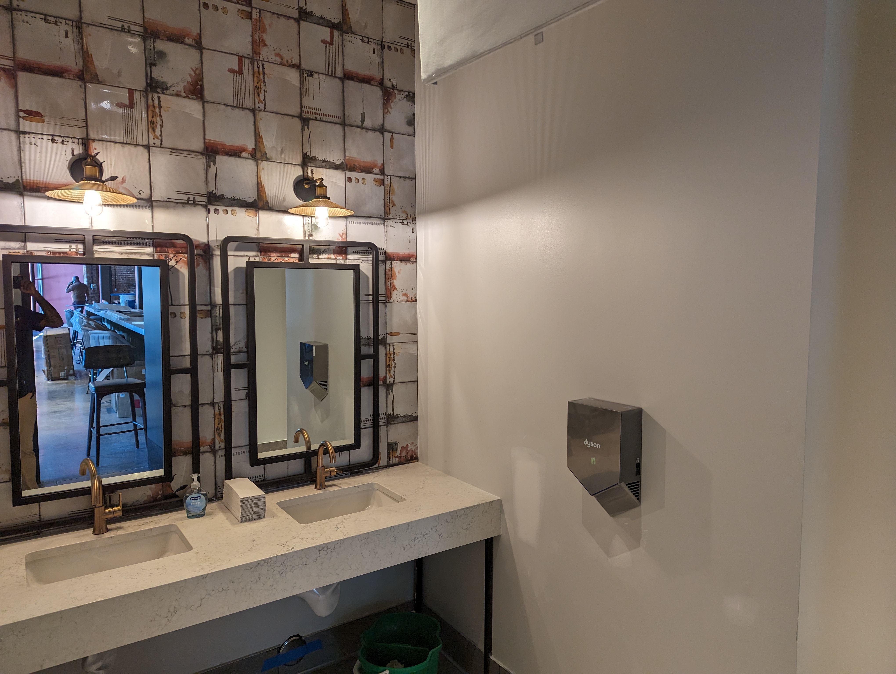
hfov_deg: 71.5
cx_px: 448
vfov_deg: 56.9
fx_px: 622
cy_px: 337
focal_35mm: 24
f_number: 1.85
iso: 126
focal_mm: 6.81
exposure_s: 1/63.2
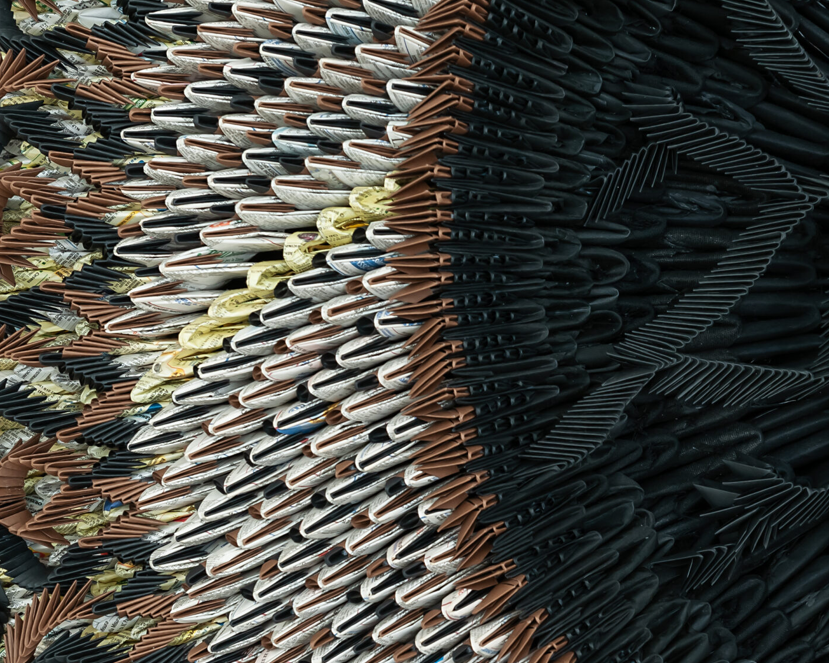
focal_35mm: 99
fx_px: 2428
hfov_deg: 19.3
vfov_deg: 15.5
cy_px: 416
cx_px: 563
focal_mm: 58
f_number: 8
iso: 400
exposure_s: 1/125
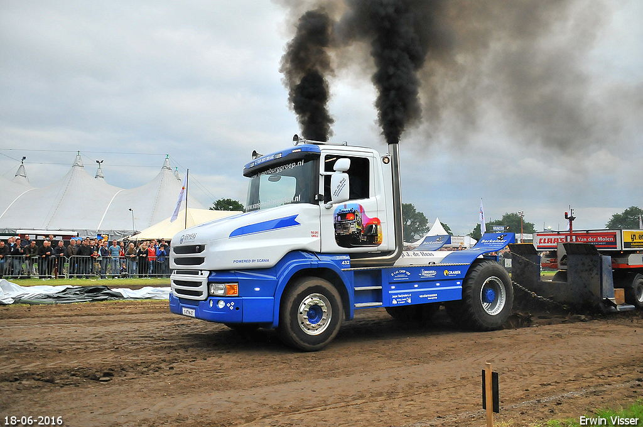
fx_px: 562
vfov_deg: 41.6
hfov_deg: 59.6
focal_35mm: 32
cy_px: 214
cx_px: 322
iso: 1000
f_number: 3.8
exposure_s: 1/1000
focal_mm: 21
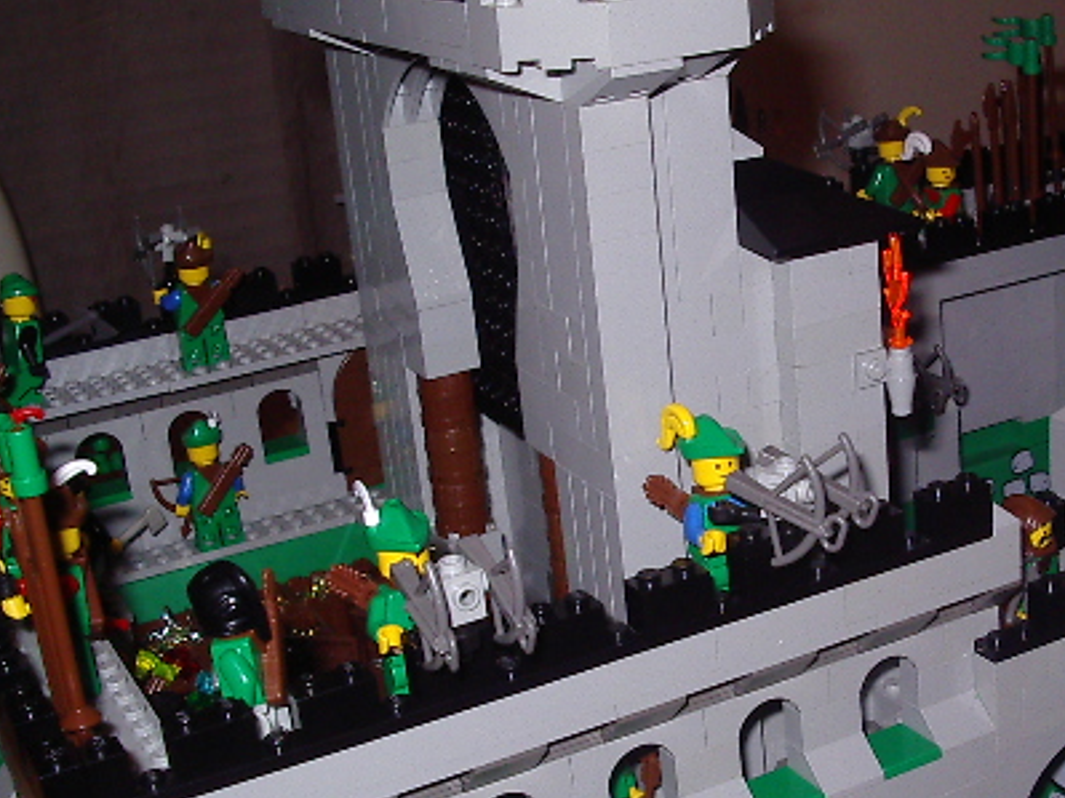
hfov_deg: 31.3
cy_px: 464
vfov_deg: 24.0
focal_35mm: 61
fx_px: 1876
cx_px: 753
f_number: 4.8
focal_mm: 5.8
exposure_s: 1/60
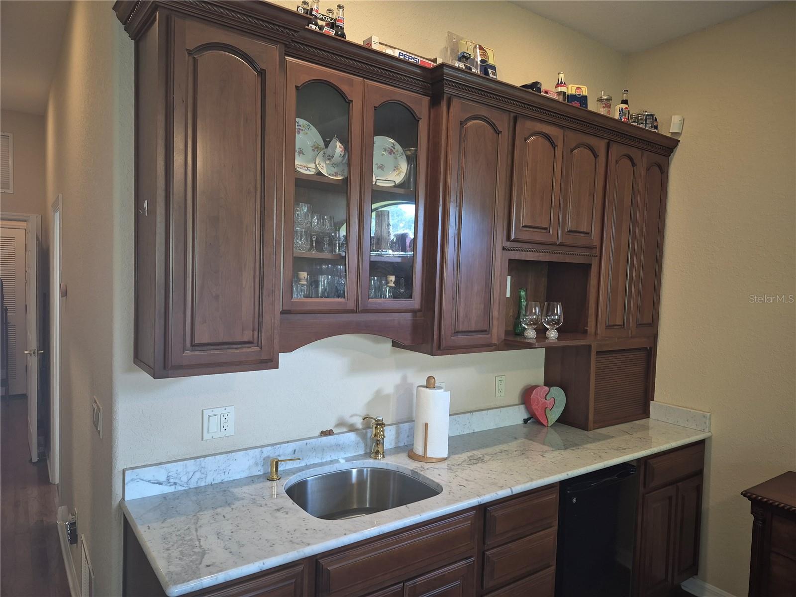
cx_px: 398
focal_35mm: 23
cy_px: 298
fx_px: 529
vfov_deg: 58.9
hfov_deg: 73.9
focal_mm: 5.4
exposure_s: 1/24
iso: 100
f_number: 1.8
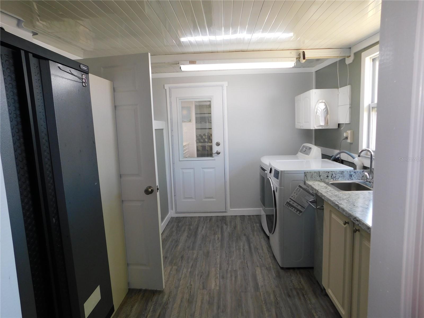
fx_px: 282
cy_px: 159
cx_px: 212
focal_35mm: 23
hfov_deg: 73.9
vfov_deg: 58.9
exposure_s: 1/30
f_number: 3
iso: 125
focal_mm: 4
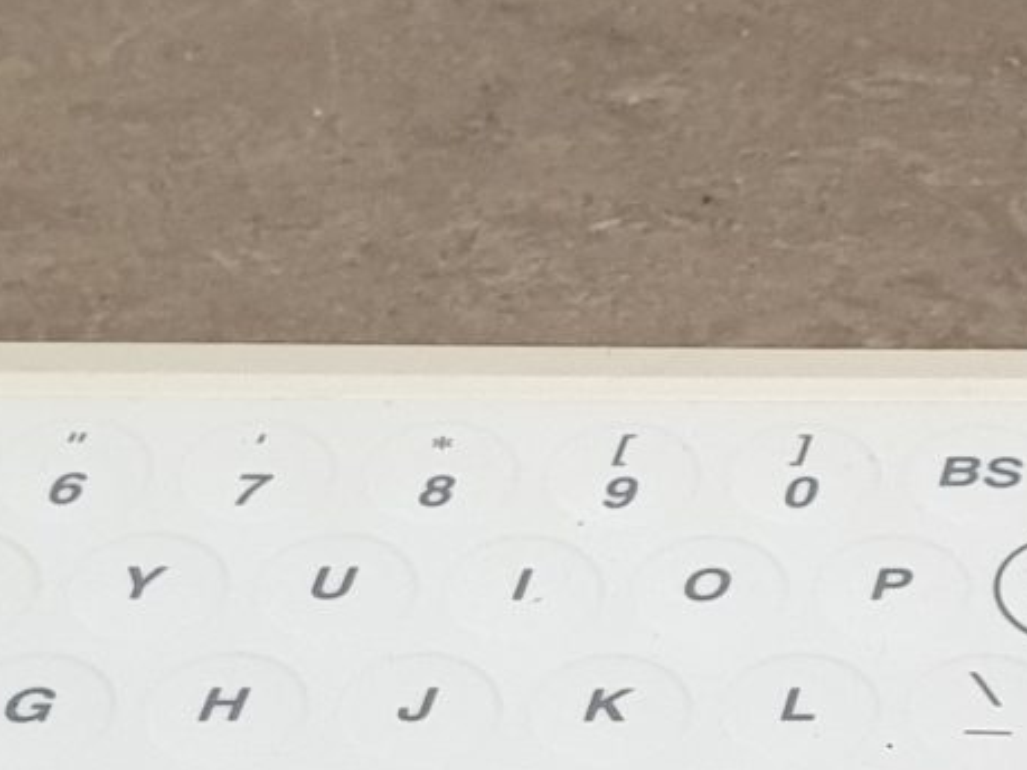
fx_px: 4301
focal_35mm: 145
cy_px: 1045
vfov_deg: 10.0
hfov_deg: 13.4
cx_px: 1094
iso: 400
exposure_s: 1/50
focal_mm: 4.3
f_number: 2.4
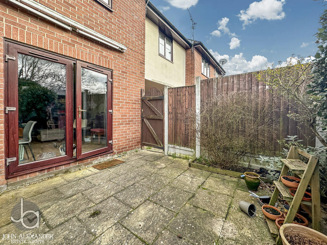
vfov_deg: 85.7
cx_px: 164
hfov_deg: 102.1
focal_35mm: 14
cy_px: 122
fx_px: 132
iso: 40
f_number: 2.2
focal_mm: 2.22
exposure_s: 1/326
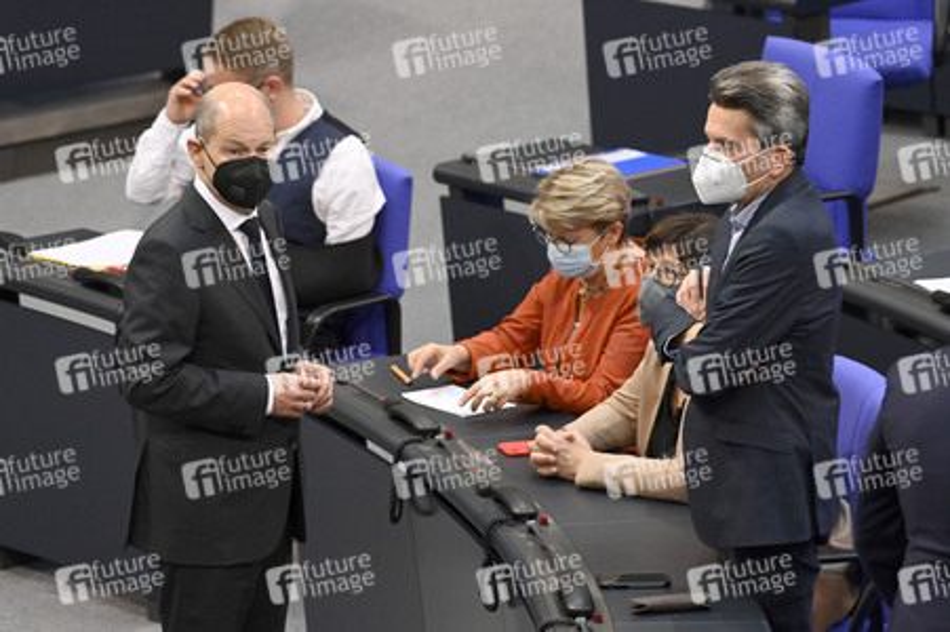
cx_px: 475
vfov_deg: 5.1
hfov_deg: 7.6
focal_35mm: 270
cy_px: 316
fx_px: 7120
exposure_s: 1/320
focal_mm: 270
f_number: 5.6
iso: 8000
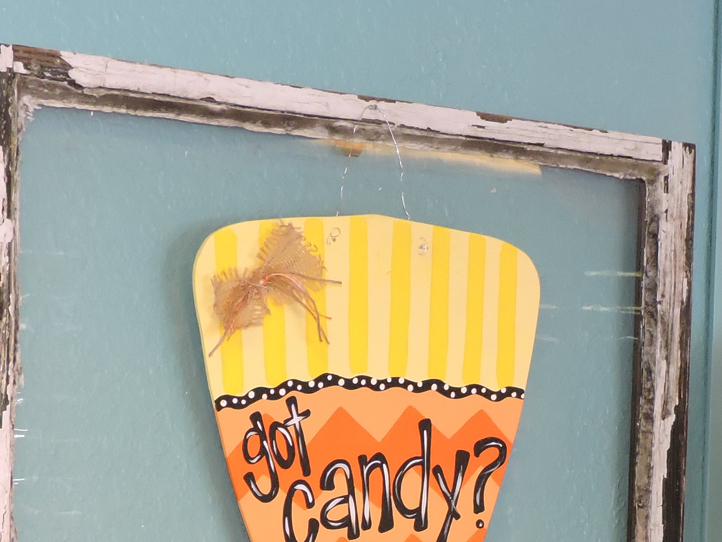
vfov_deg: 12.4
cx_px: 487
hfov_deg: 16.8
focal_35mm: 117
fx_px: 2441
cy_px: 662
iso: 320
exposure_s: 1/50
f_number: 3.3
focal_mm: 7.1
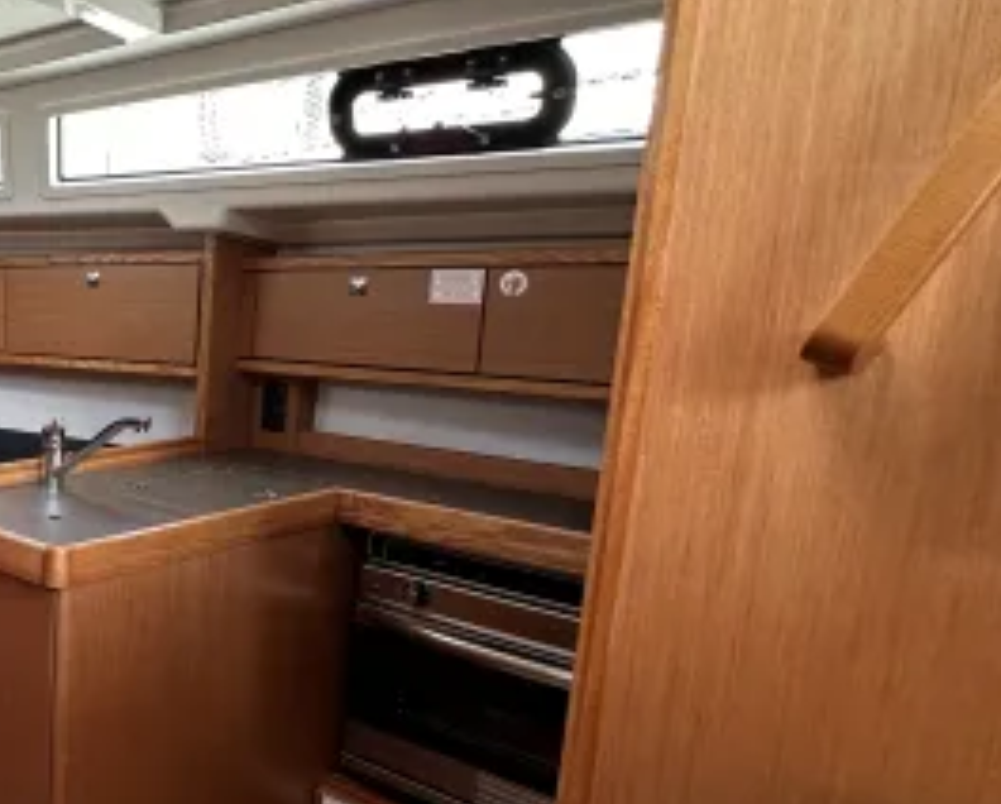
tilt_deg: -9.9
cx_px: -121
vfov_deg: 47.1
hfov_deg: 43.2
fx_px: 920
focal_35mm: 31
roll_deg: -0.4
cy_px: 451
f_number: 2.2
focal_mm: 2.22
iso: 200
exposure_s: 1/99
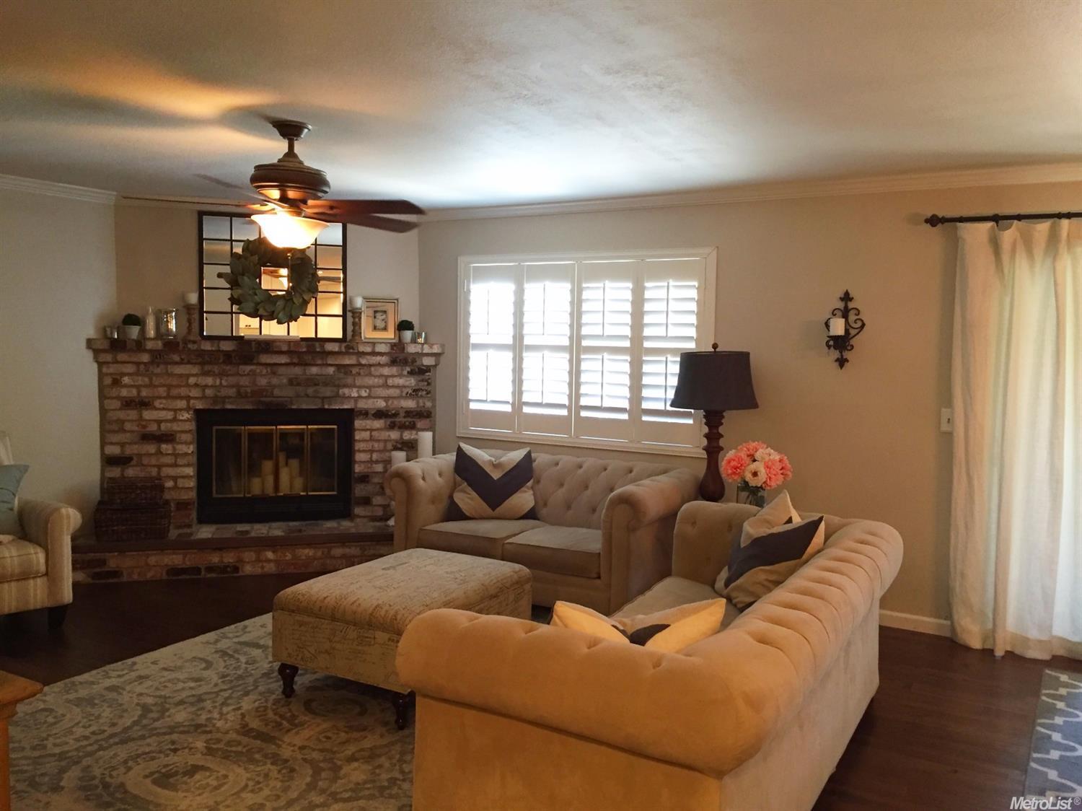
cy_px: 406
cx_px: 541
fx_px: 906
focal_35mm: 29
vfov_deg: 48.2
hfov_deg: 61.7
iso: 125
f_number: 2.2
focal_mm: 4.15
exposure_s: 1/30
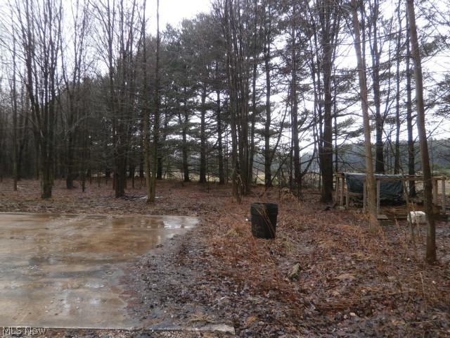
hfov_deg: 67.3
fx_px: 338
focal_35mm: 26
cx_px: 225
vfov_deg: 53.1
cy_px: 169
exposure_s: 1/160
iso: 100
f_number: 2.8
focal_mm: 4.7
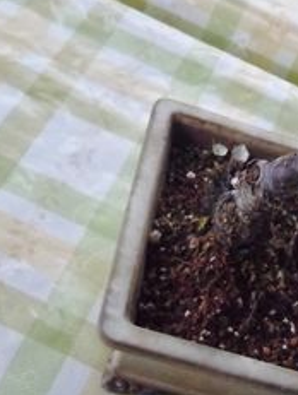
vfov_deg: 24.8
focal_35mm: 76
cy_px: 37
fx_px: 870
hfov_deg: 19.2
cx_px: 240
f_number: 4
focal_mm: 5.9
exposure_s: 1/125
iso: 500
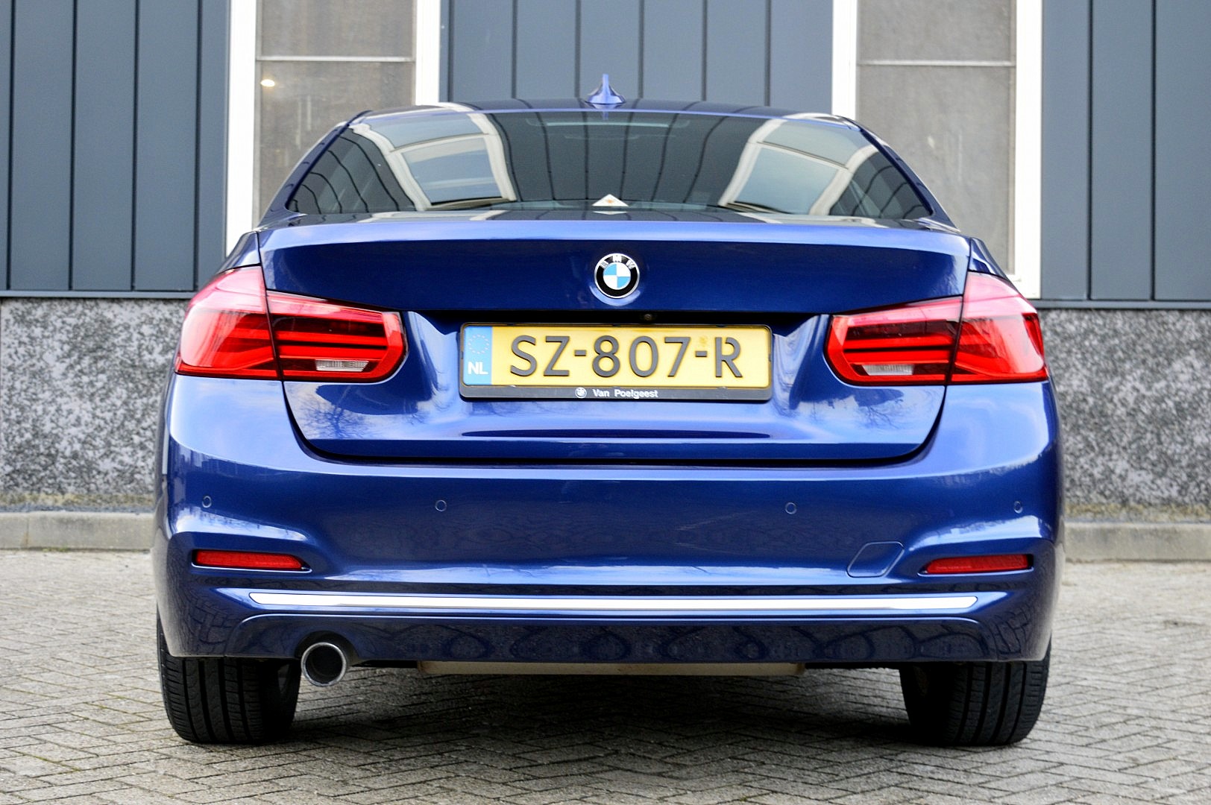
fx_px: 2017
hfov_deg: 33.4
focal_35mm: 60
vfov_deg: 22.6
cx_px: 606
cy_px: 402
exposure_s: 1/60
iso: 800
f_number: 5.6
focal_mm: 40
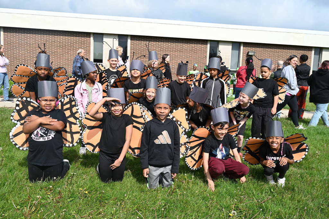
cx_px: 164
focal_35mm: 32
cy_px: 110
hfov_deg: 59.5
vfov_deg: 41.6
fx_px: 288
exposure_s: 1/320
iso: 100
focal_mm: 31.5
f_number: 6.3
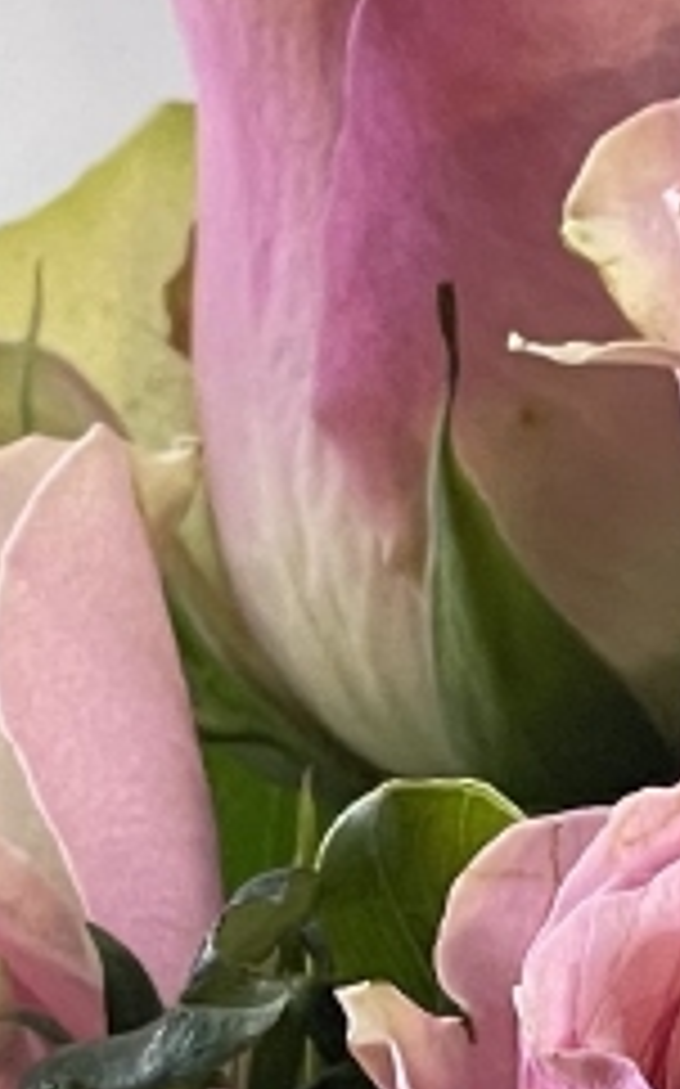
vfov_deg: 5.0
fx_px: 12498
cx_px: 1835
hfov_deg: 3.1
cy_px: 436
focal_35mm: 421
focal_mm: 7.5
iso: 100
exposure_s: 1/100
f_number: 2.2
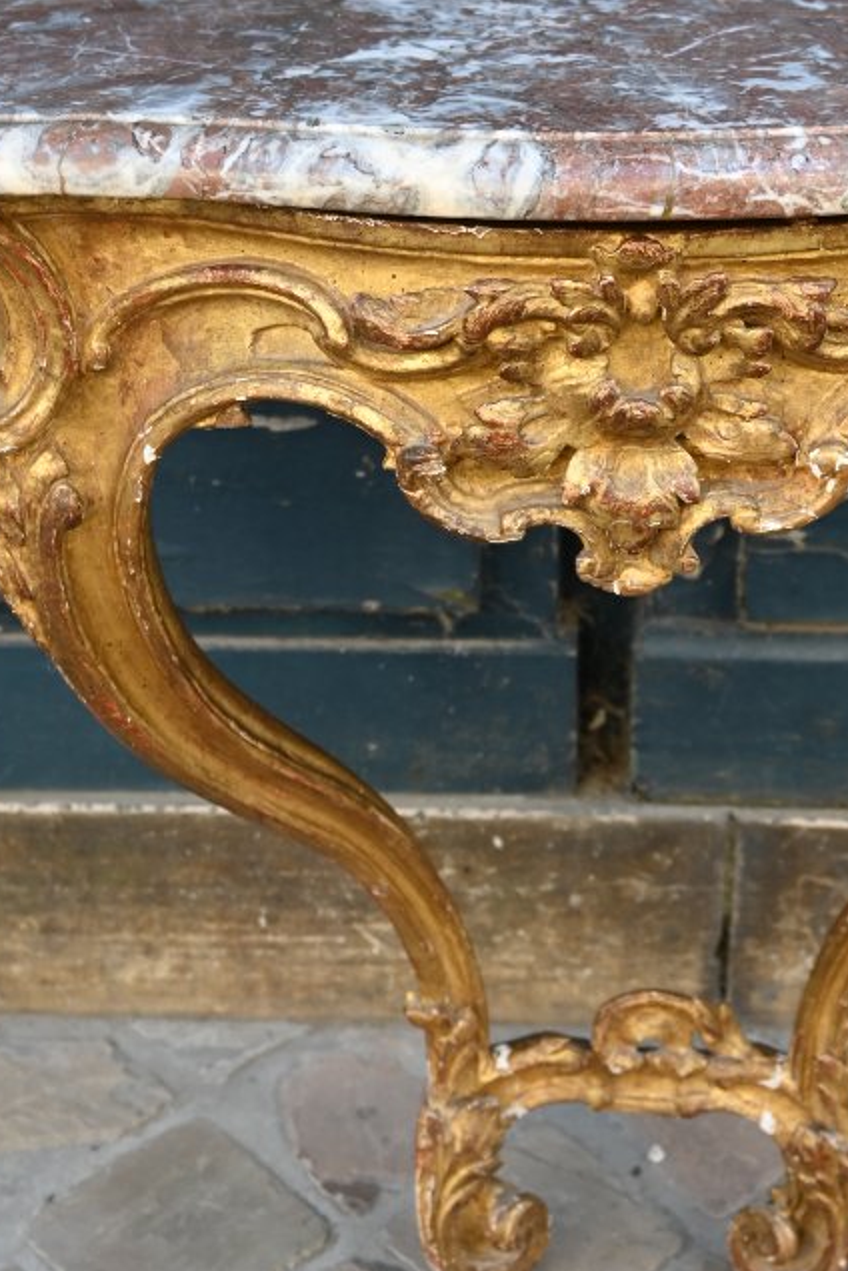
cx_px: 644
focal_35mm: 69
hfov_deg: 19.5
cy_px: 719
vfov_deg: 29.0
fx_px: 2450
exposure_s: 1/250
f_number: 4
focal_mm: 24.5
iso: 250
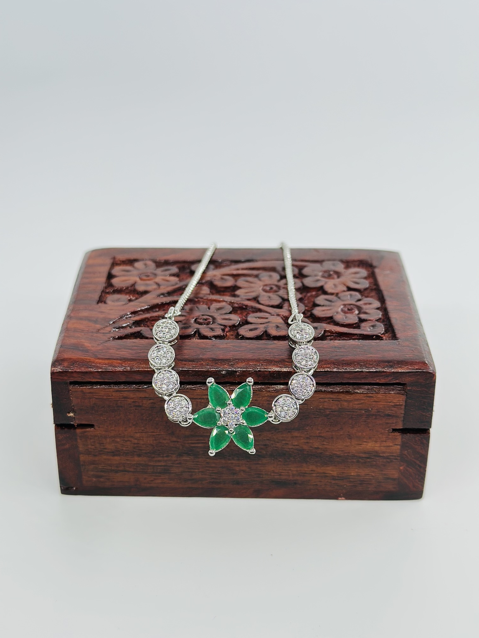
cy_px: 319
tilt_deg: -29.0
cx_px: 240
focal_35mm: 48
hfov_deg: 30.3
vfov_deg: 39.7
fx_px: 886
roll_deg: -1.2
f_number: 1.78
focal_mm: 6.86
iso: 80
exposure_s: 1/587
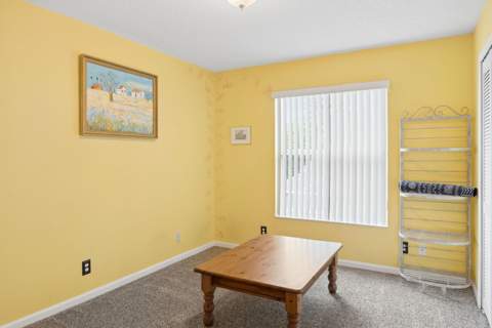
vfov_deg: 53.1
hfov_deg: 73.7
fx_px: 328
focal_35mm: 24
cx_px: 246
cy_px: 164
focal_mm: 24
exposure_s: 1/8
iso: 200
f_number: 9
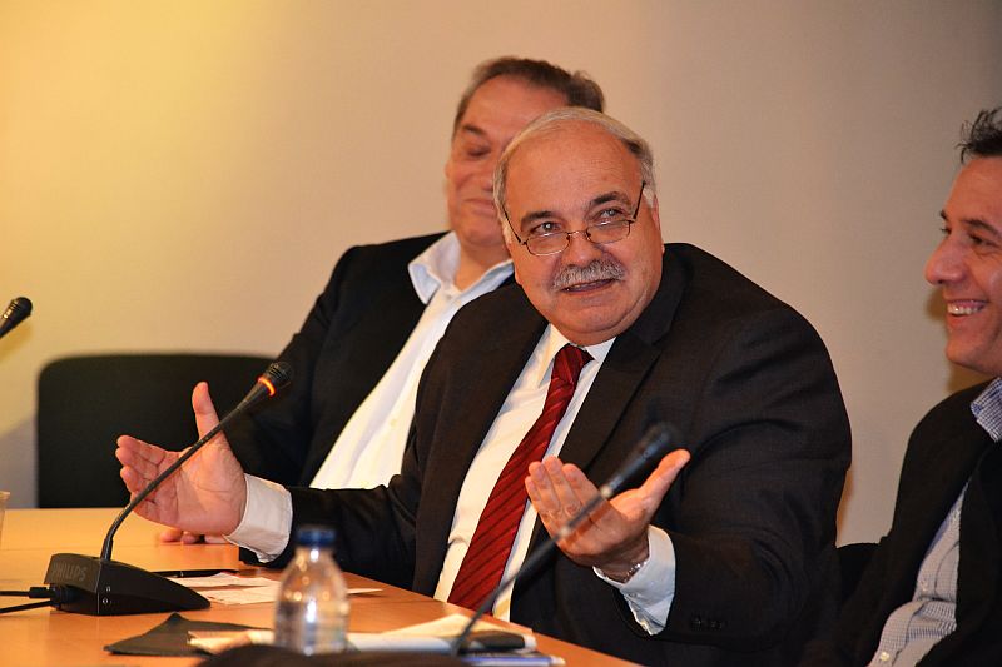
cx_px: 501
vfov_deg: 6.1
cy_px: 334
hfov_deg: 9.2
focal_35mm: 225
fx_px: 6261
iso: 3200
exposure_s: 1/60
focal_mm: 150
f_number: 4.8
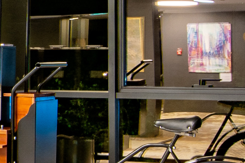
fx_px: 844
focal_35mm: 124
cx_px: -381
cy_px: 70
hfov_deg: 12.3
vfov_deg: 11.0
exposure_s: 1
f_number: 14
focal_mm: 19
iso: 125
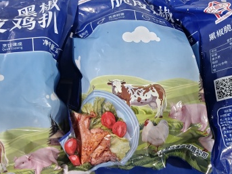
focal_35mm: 35
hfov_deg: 52.0
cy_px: 98
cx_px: 147
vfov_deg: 40.6
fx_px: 234
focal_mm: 2.3
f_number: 2
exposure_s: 1/22
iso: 640
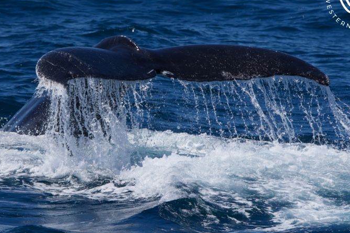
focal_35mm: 522
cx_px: 184
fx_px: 5072
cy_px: 102
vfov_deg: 2.6
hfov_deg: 4.0
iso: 640
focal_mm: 437
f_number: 8
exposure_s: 1/3200
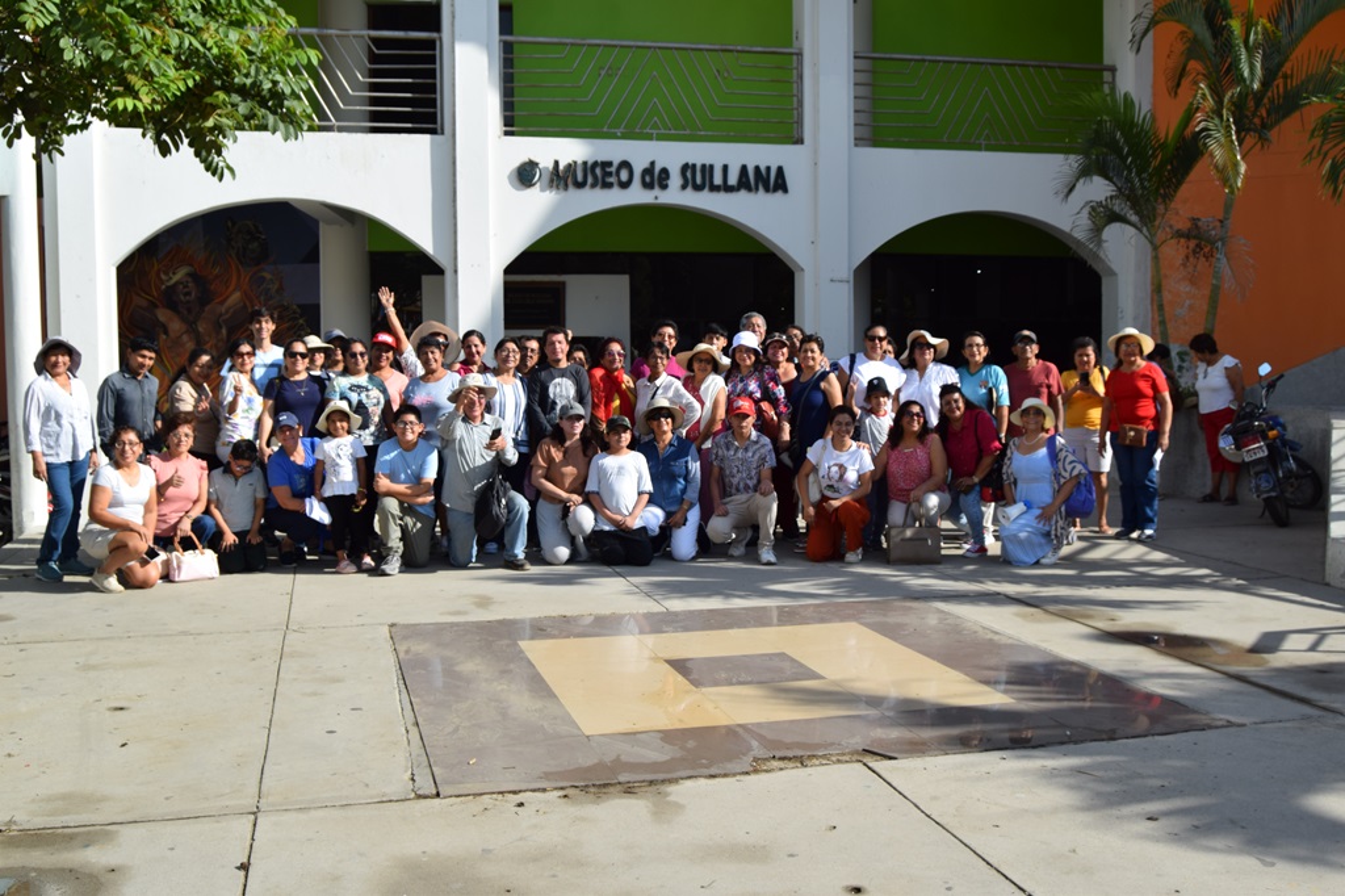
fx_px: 1457
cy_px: 448
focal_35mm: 39
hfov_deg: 49.6
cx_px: 672
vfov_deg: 34.2
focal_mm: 26
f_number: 9
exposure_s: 1/320
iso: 200
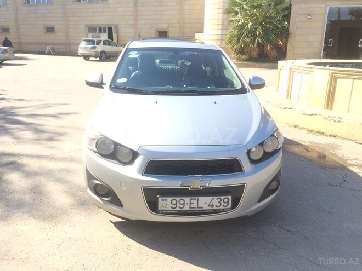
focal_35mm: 29
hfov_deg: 61.7
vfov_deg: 48.2
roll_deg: -1.4
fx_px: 303
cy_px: 136
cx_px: 181
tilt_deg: -17.1
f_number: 2.2
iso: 32
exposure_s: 1/672
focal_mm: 4.15
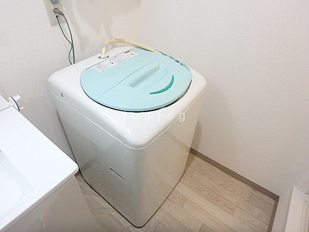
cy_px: 116
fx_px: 187
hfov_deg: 79.0
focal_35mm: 21
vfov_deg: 63.4
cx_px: 154
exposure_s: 1/30
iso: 320
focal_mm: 3.7
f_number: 3.5
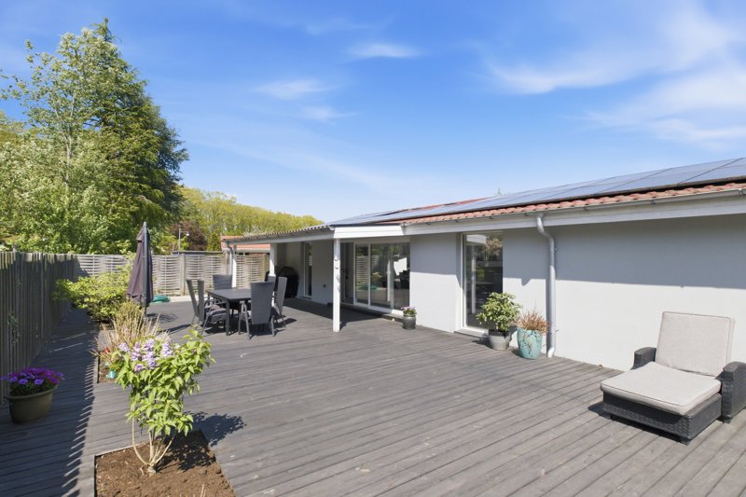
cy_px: 248
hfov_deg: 93.3
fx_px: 352
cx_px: 373
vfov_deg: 70.4
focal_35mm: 17
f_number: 8
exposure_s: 1/2000
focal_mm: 11
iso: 1250
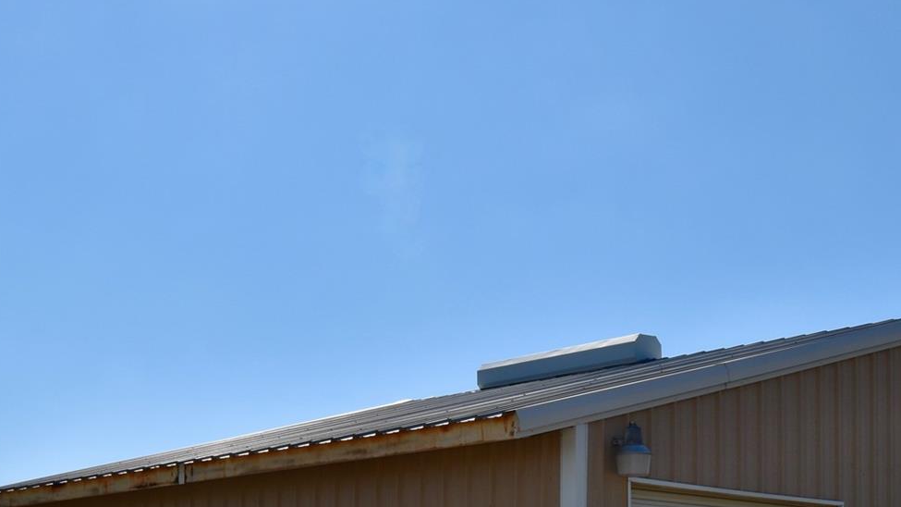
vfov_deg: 17.6
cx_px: 474
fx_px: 1576
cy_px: 569
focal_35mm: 66
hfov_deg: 31.9
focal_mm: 20
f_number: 13
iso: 100
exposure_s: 1/200
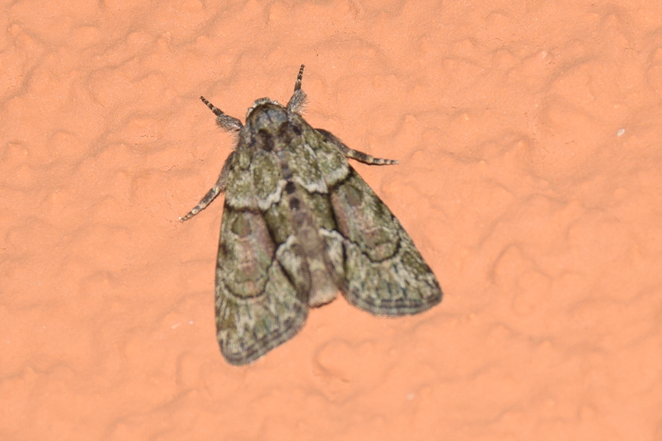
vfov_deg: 6.5
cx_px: 331
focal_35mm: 210
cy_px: 220
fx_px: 3861
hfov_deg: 9.8
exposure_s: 1/160
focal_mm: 140
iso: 320
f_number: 11
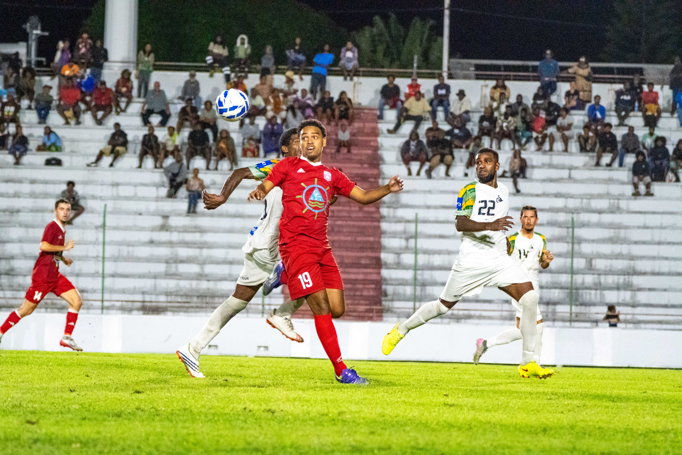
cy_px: 228
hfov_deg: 10.4
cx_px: 341
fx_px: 3751
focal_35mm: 198
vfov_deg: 6.9
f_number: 5
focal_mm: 132
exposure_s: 1/1000
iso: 8000
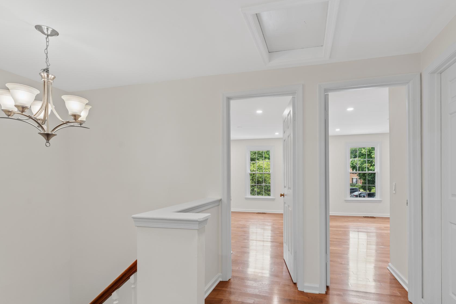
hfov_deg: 92.9
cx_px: 254
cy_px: 179
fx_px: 215
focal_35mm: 17
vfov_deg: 69.9
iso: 100
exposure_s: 1/2
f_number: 8
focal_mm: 14
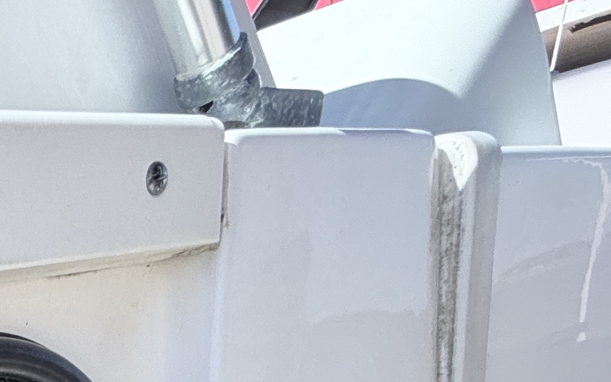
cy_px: 799
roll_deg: +11.3
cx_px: -403
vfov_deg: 16.5
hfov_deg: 24.0
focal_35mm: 56
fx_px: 933
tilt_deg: -22.8
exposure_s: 1/502
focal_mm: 2.22
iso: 50
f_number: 2.2
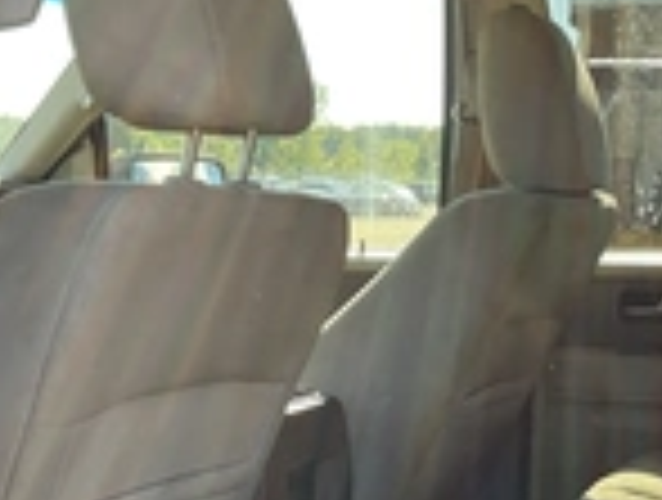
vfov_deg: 18.9
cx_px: 428
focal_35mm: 76
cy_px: 509
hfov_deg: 25.5
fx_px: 1457
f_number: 1.8
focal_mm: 3
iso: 16
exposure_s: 1/139
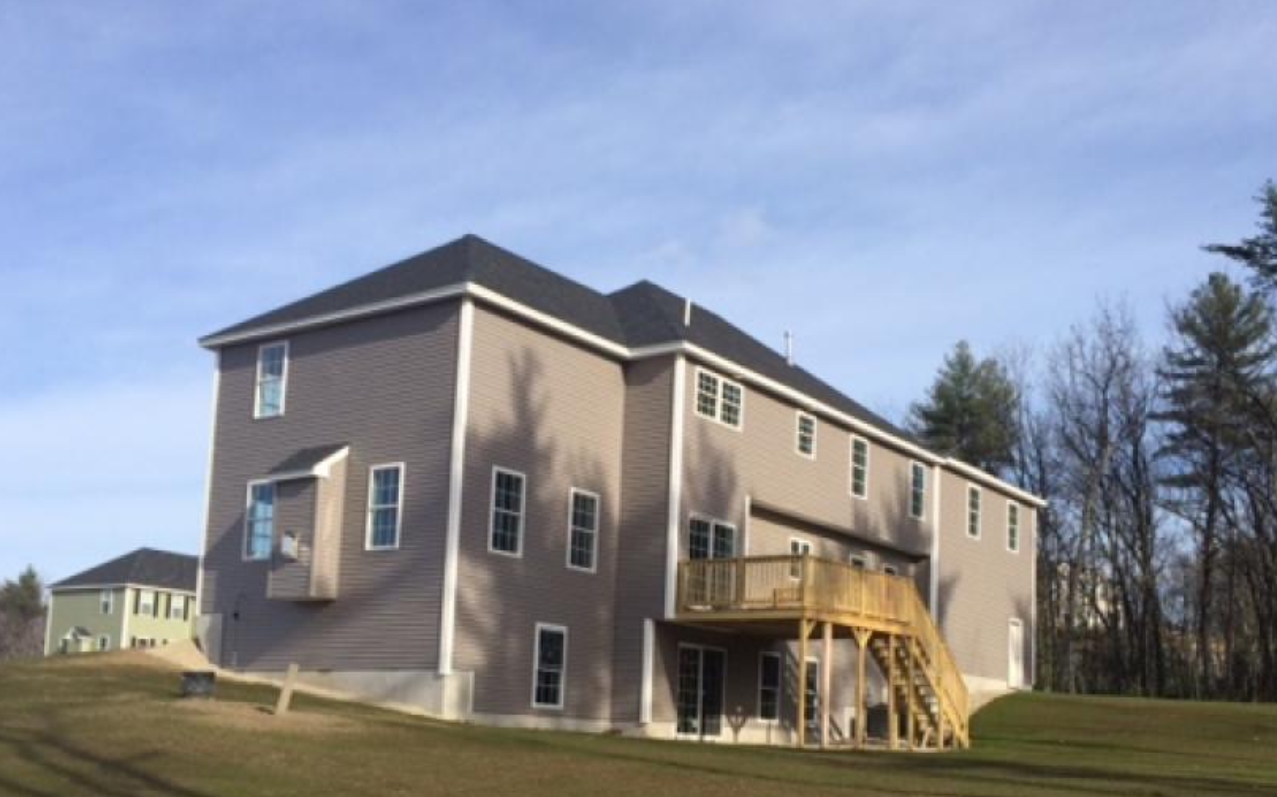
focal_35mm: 39
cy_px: 576
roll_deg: -1.2
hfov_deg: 50.3
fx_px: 1357
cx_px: 703
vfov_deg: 32.3
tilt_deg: +5.2
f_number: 2.2
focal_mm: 4.15
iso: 32
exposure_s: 1/1786
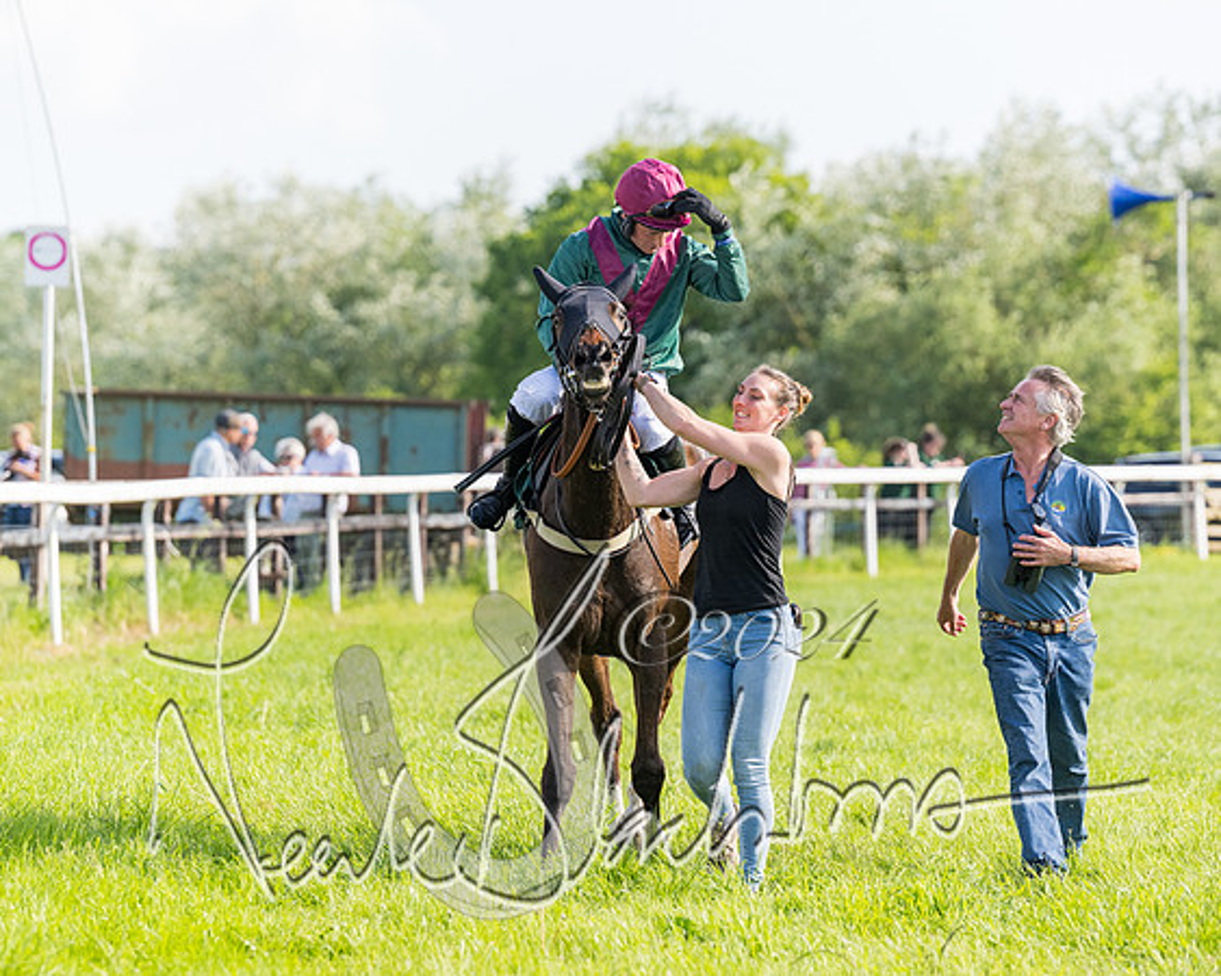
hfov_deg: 9.8
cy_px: 456
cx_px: 629
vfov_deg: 7.9
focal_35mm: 196
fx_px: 7086
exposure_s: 1/3200
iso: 500
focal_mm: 155
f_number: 4
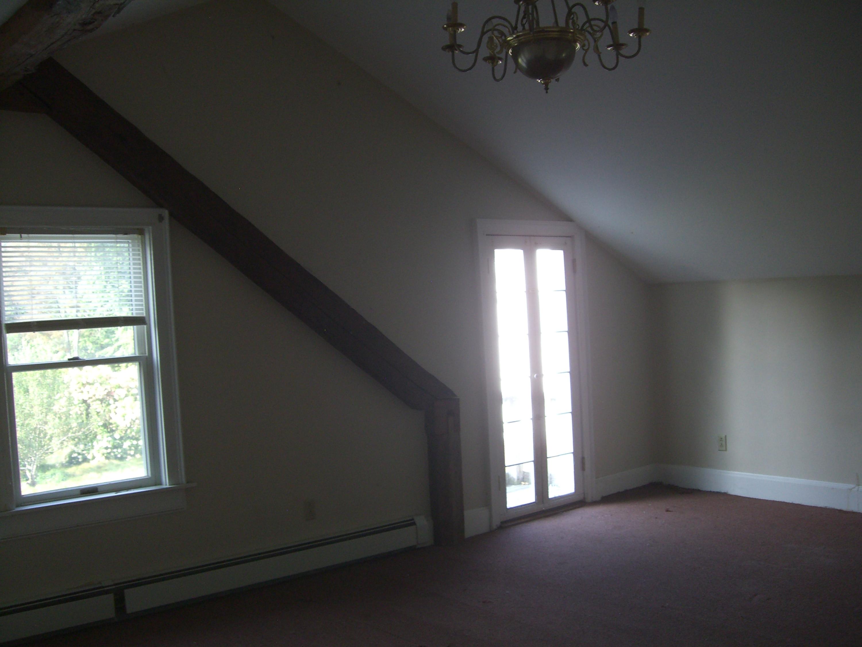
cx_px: 431
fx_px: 946
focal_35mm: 38
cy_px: 324
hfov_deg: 49.0
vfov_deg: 37.7
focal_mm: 6.2
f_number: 2.7
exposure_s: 1/60
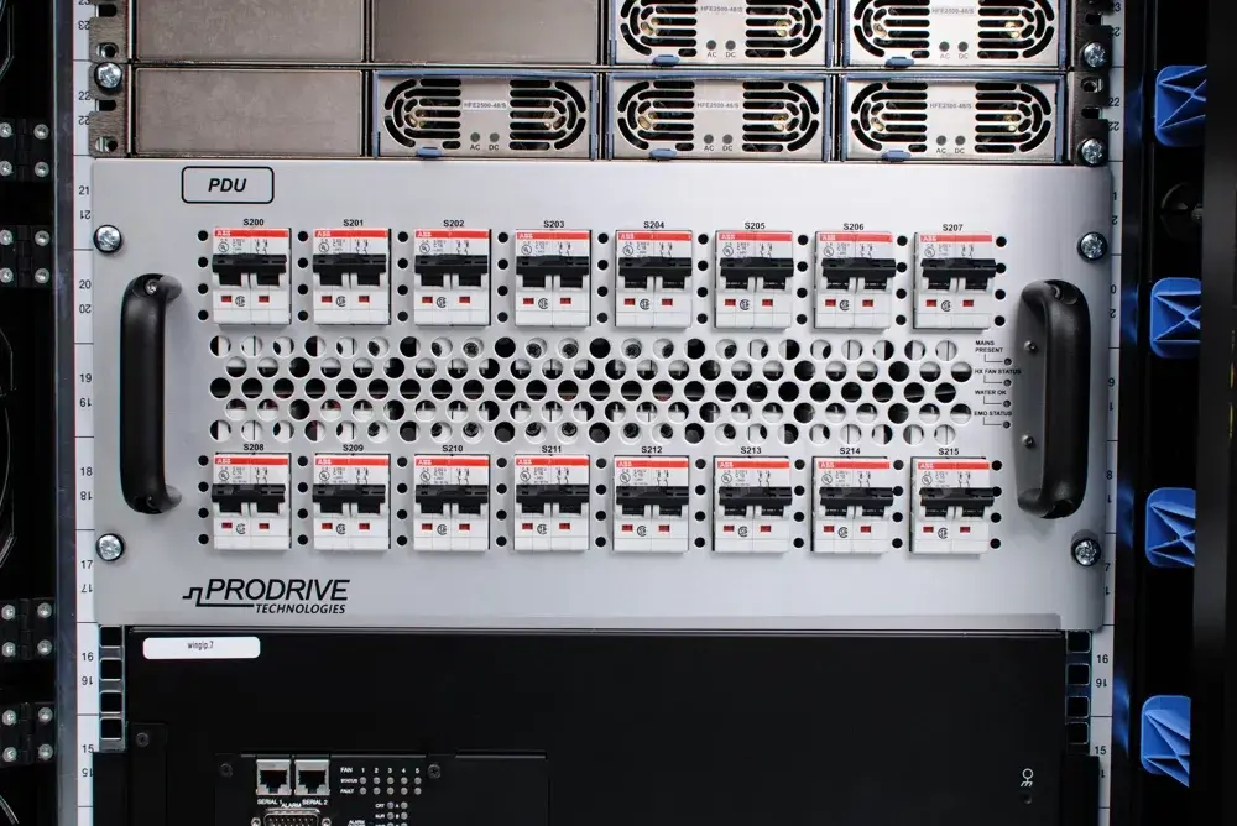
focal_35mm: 52
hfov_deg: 37.8
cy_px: 413
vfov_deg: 25.8
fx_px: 1805
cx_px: 618
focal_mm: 35
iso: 200
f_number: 8
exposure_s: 1/200
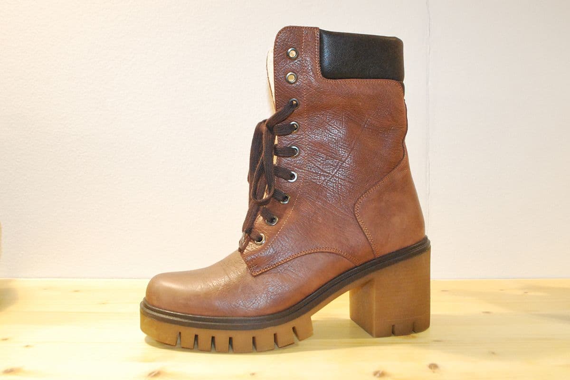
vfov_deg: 40.0
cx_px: 285
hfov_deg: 57.2
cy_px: 190
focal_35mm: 33
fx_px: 522
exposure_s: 1/200
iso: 1600
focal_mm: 22
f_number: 7.1
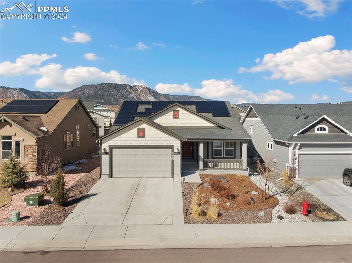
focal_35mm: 24
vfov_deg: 56.7
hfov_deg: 71.6
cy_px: 132
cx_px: 176
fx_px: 244
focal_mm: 4.39
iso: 100
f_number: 2.8
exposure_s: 1/50
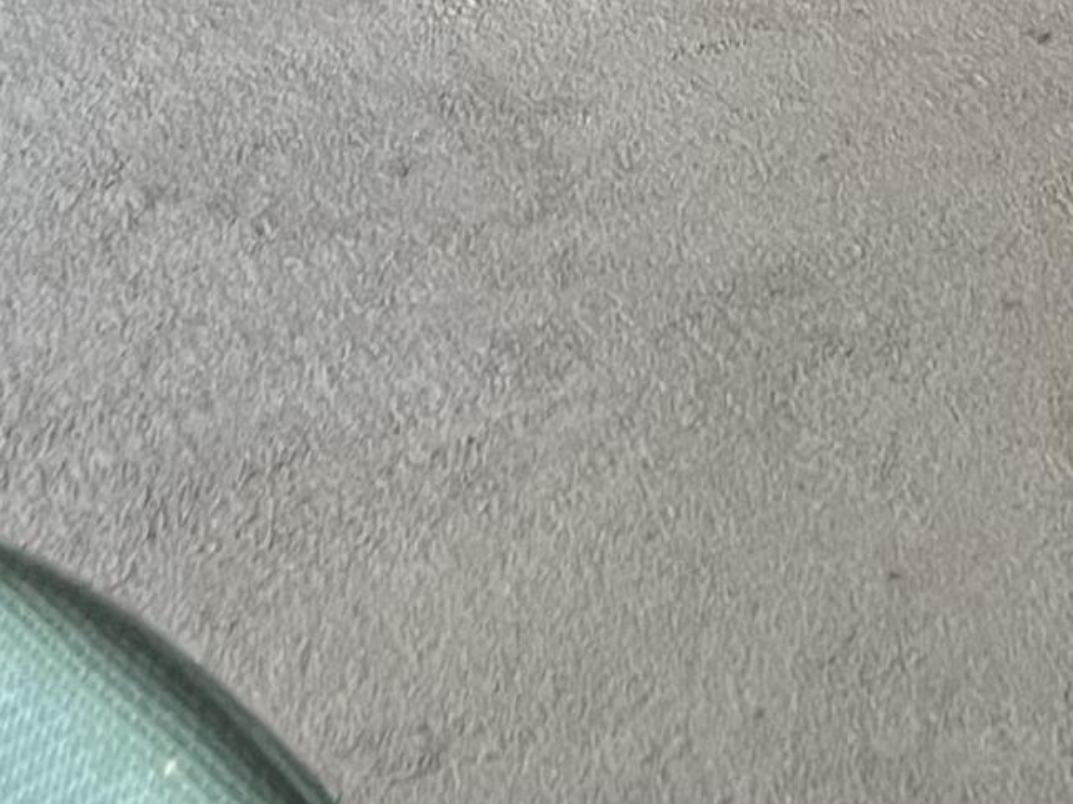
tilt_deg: -12.7
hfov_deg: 16.9
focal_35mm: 116
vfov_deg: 11.0
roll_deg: -0.7
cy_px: -1056
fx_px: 3595
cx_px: 828
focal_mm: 5.1
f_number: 1.6
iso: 500
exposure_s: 1/60
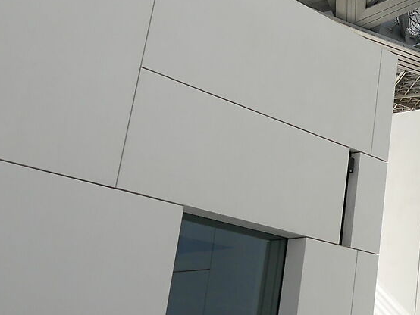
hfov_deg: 21.3
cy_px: 24
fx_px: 947
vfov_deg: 18.6
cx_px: 622
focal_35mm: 78
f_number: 2
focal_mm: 9
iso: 200
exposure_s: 1/160
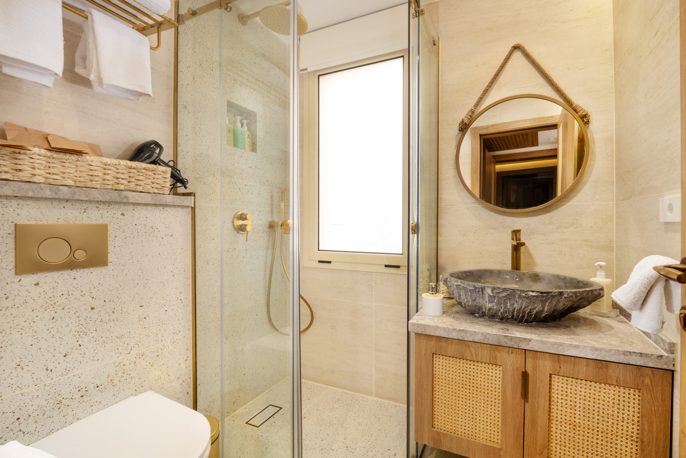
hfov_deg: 100.3
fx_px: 286
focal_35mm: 15
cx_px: 362
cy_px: 232
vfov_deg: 77.3
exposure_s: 1/6
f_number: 14
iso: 160
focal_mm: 14
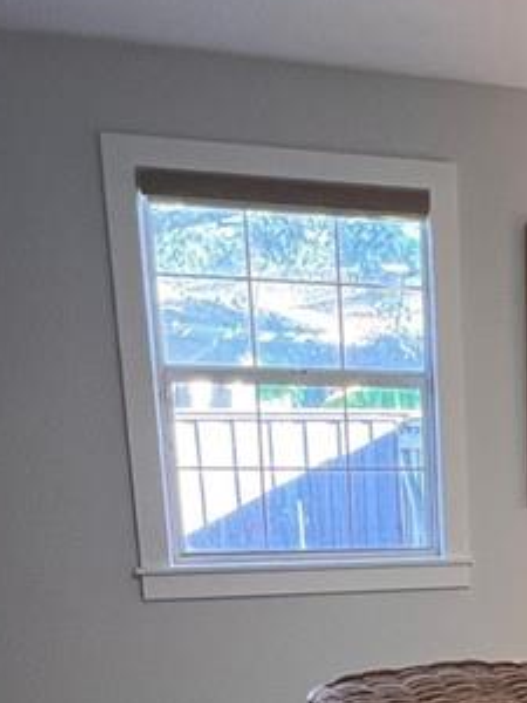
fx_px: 1056
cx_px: 686
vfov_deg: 34.3
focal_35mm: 52
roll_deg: -0.5
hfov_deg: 24.4
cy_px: 661
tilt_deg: -12.1
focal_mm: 1.57
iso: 200
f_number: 1.8
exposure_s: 1/60
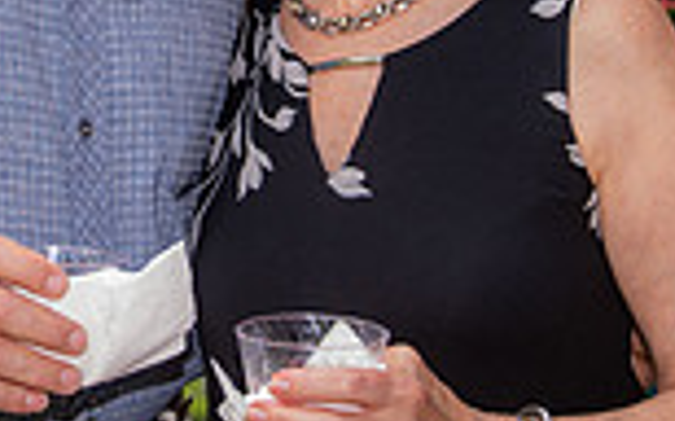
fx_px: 2261
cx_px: 140
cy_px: -35
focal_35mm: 123
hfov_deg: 16.9
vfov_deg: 10.5
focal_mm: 32
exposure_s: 1/60
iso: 64
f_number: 4
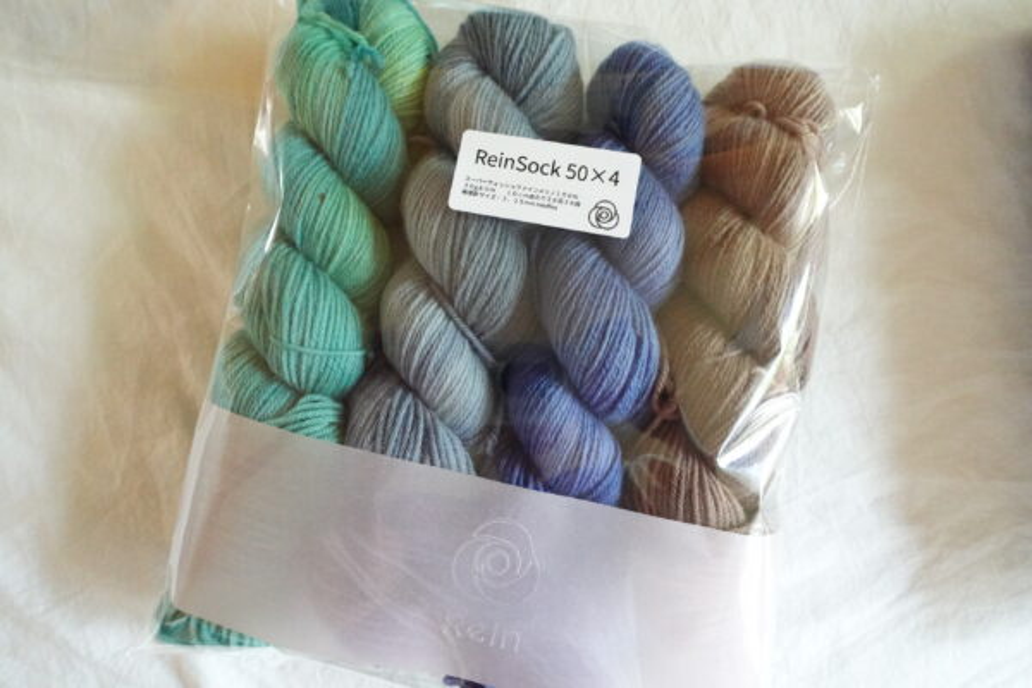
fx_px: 516
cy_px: 344
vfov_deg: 67.4
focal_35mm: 18
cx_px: 516
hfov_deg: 90.0
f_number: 3.5
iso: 5000
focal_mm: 6.9
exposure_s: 1/40
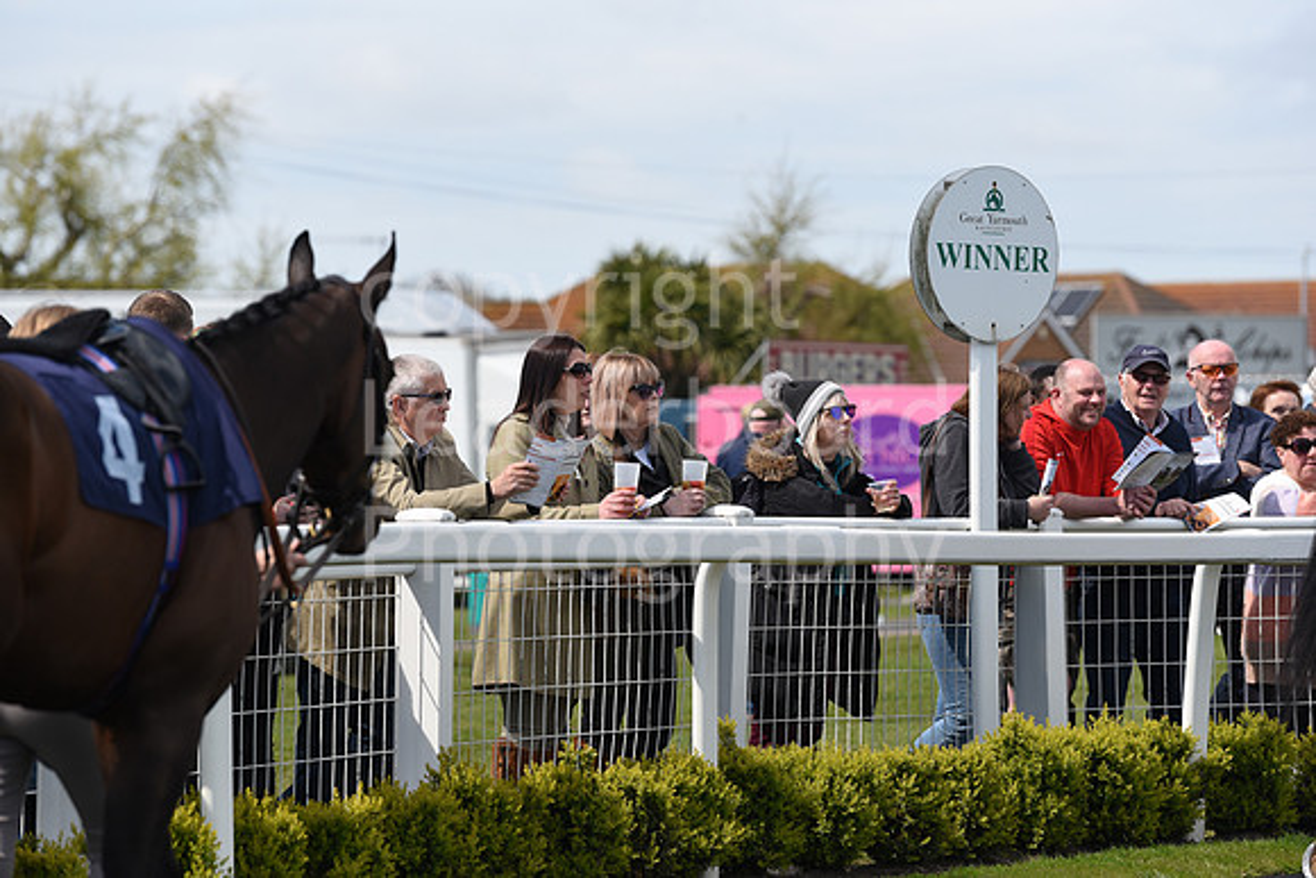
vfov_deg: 7.9
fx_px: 6398
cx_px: 658
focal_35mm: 175
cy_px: 439
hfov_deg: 11.7
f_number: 4.5
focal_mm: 175
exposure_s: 1/4000
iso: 500
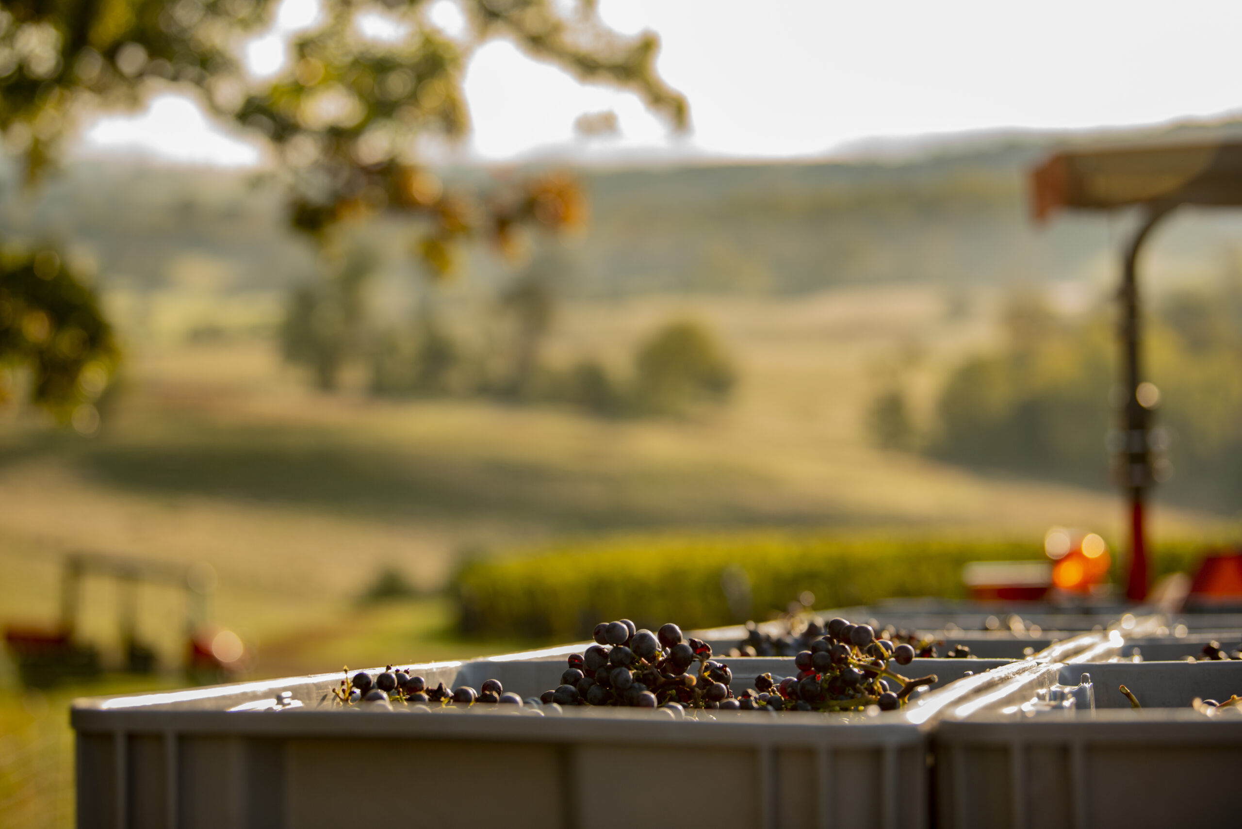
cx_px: 621
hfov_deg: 28.8
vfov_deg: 19.5
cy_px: 414
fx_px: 2416
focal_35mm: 70
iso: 250
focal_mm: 70
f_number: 3.5
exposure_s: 1/400
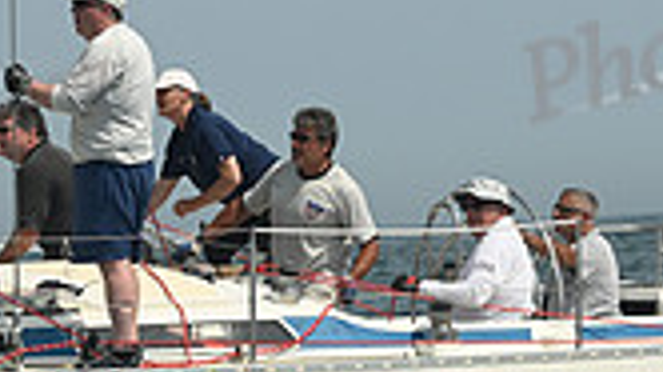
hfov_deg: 8.4
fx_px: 4496
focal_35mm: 256
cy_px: 282
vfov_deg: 4.7
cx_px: 320
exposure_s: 1/1250
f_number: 9
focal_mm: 70
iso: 320
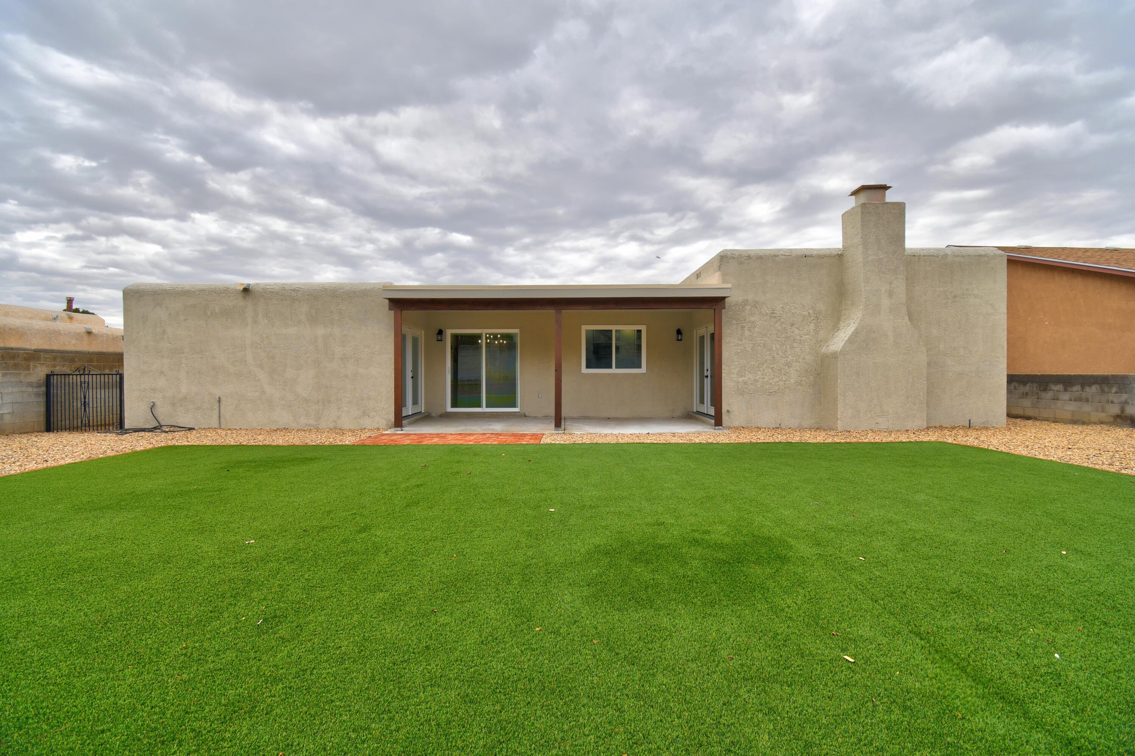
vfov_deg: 77.3
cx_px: 568
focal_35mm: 15
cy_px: 378
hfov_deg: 100.4
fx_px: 473
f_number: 7.1
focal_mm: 10
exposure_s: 1/125
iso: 100
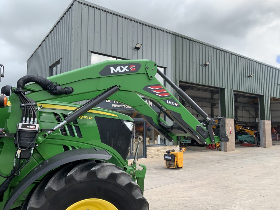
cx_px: 140
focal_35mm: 29
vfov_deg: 48.2
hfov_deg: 61.7
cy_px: 105
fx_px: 235
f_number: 1.8
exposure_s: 1/739
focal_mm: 3
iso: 16
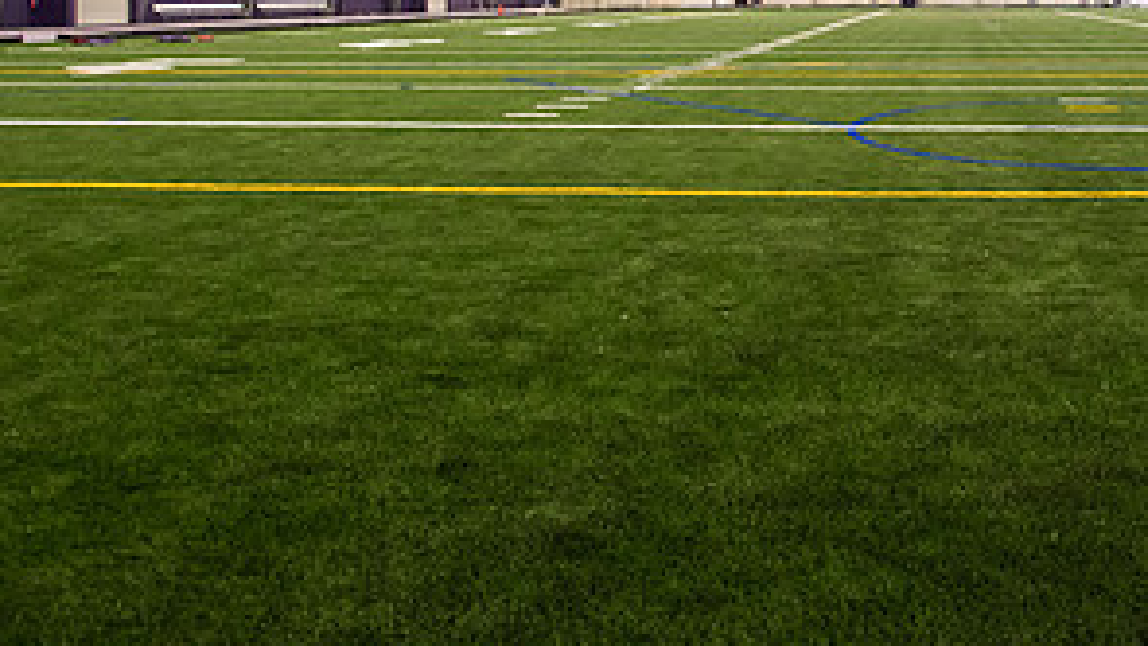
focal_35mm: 35
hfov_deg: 52.5
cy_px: -6
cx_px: 938
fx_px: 1066
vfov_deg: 31.1
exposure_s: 1/125
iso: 1600
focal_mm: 17
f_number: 4
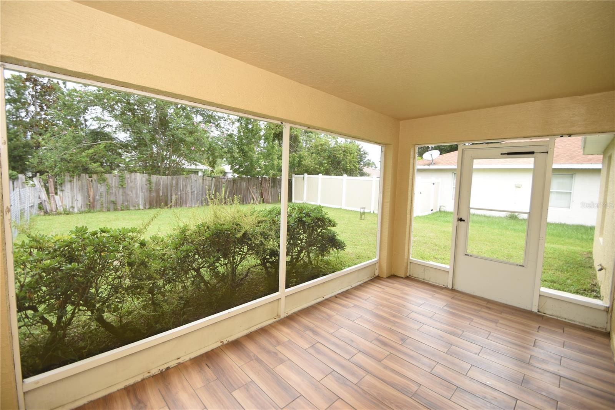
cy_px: 205
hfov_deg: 100.4
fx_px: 256
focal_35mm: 15
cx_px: 308
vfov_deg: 77.3
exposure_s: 1/80
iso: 100
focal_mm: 10
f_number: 4.5
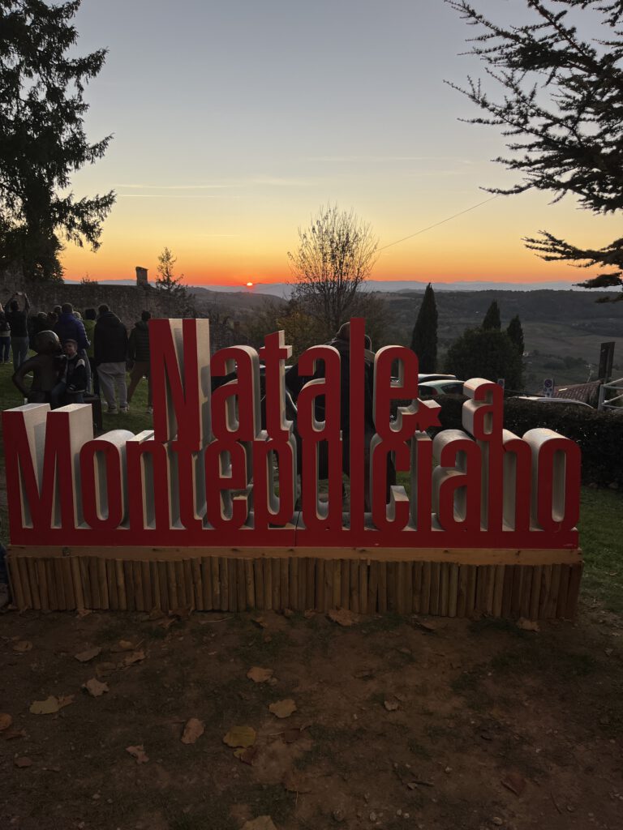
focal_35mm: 26
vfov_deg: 67.3
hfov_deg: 53.1
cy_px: 415
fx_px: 624
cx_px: 312
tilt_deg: -12.3
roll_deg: +0.5
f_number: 1.6
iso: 50
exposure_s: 1/419
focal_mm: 5.1
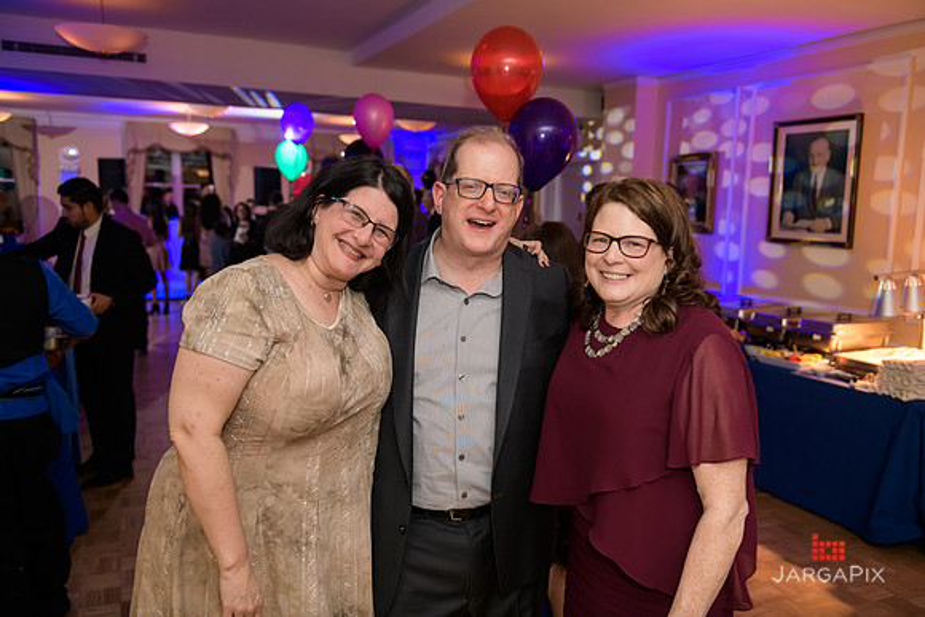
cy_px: 308
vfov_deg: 42.3
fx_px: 797
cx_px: 462
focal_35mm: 31
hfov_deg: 60.3
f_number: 3.2
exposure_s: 1/125
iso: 800
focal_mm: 31
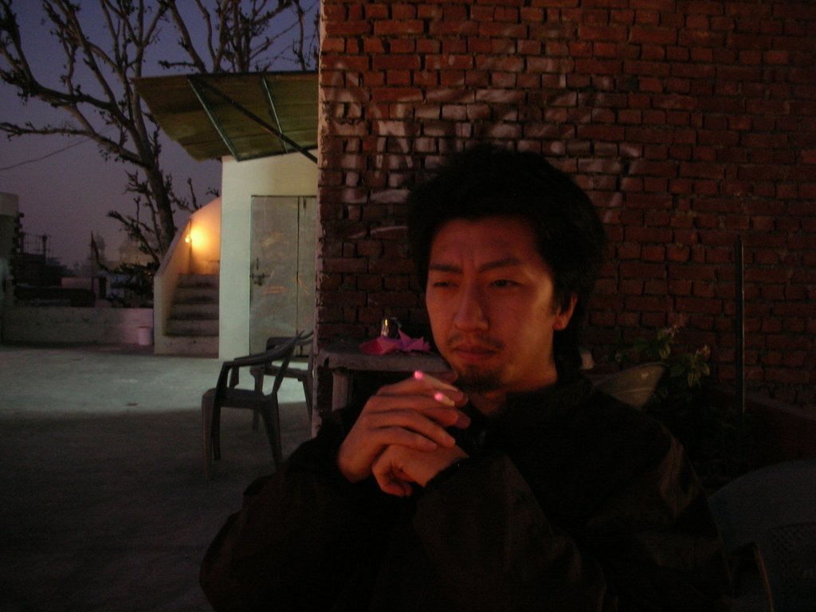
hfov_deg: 52.6
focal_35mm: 35
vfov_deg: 40.7
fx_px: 825
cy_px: 306
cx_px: 408
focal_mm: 5.8
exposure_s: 2
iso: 200
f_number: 3
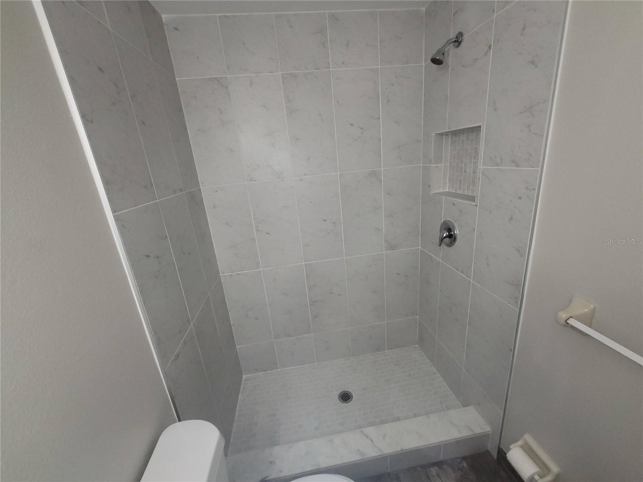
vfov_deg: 89.9
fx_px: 241
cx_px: 322
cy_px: 241
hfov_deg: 106.2
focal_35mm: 13
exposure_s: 1/60
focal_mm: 2.2
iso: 250
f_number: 2.2
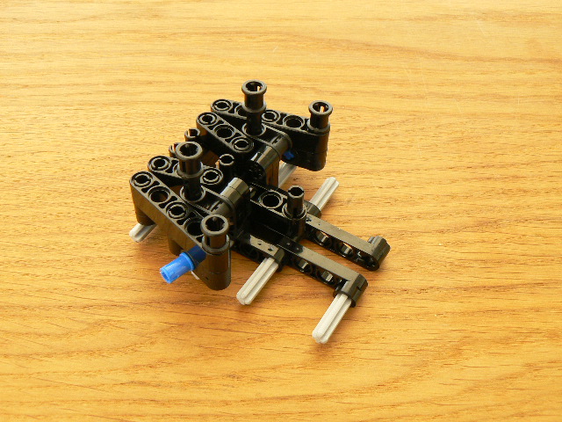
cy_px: 211
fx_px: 584
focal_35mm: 36
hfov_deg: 51.4
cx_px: 281
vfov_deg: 39.7
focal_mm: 6
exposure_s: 2
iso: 100
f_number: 5
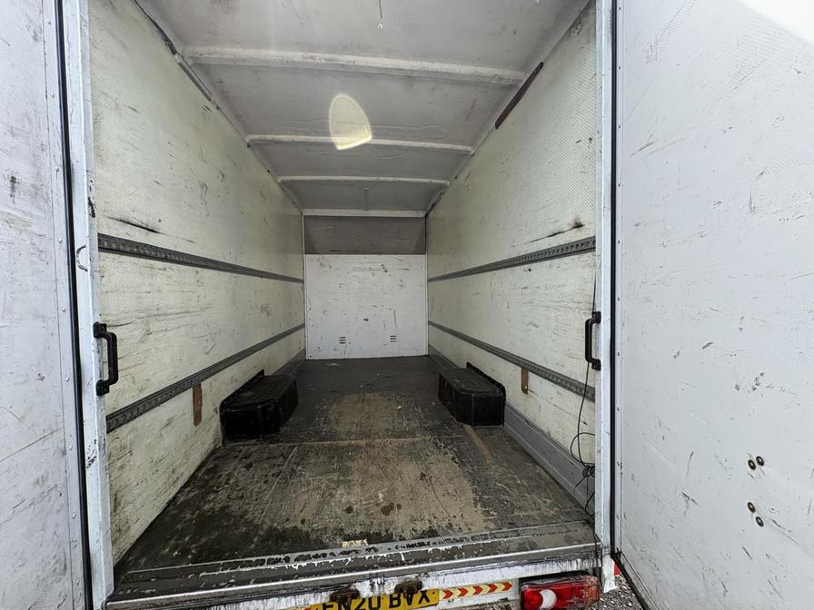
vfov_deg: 85.7
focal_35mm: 14
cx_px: 407
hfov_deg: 102.1
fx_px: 329
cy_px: 305
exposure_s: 1/533
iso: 64
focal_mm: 2.22
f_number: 2.2
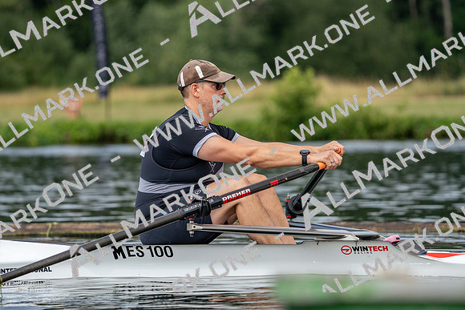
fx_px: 4147
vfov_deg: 4.3
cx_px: 232
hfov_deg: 6.4
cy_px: 155
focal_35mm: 321
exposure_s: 1/1600
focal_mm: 321
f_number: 6.3
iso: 400
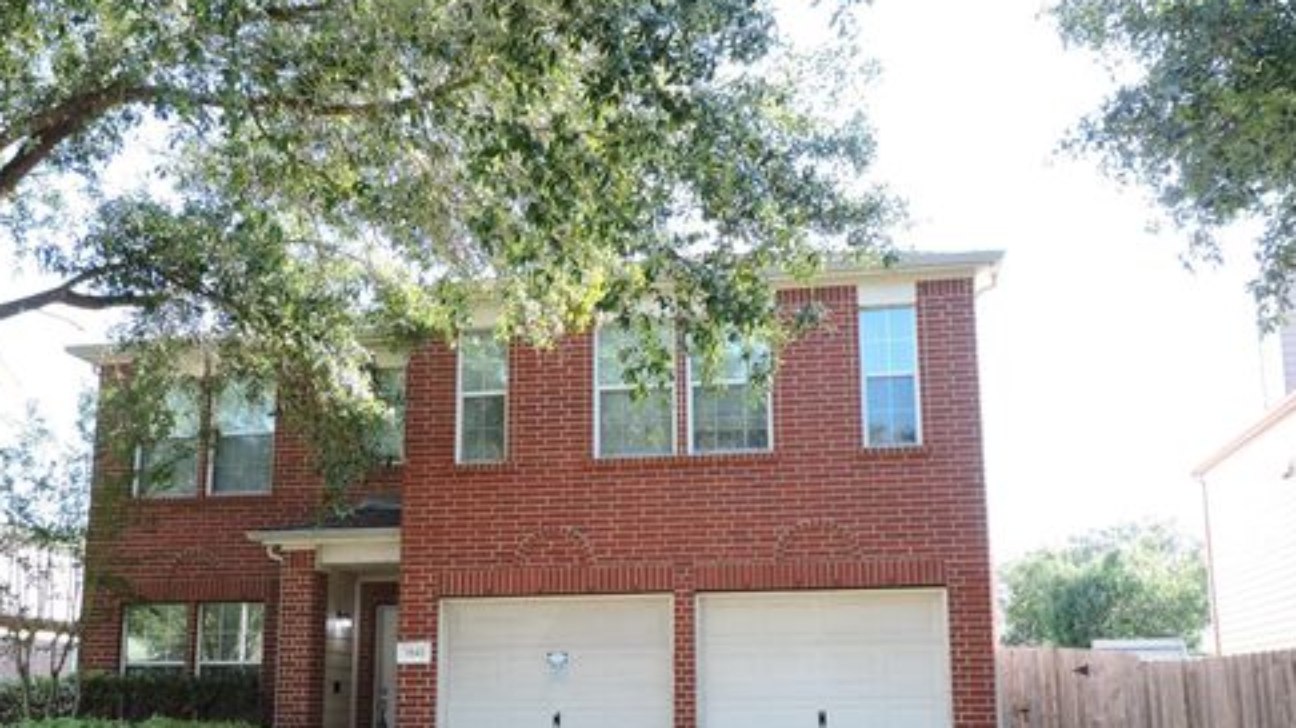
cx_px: 651
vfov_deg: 31.8
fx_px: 1271
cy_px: 471
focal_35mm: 37
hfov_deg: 54.0
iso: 100
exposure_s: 1/80
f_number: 3.2
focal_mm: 5.9
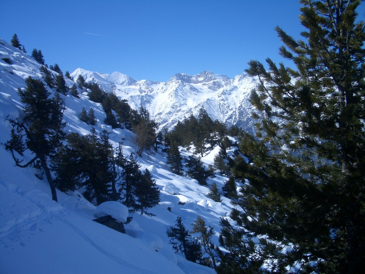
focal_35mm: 35
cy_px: 137
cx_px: 182
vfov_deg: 40.7
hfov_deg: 52.6
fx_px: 369
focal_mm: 5.8
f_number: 4.3
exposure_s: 1/1000
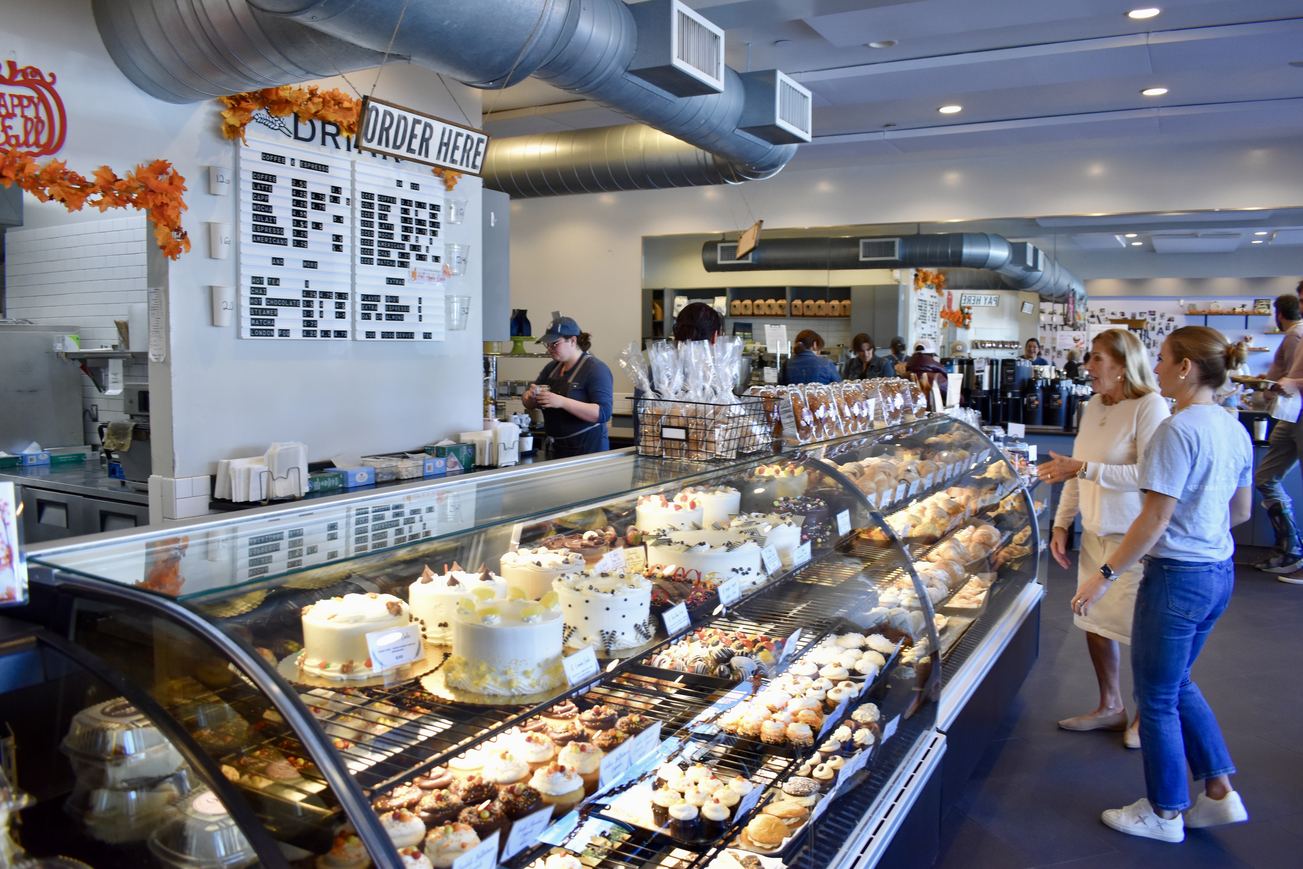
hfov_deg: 67.4
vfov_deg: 47.9
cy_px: 434
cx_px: 652
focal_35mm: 27
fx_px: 977
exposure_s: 1/125
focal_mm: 18
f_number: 4
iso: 800
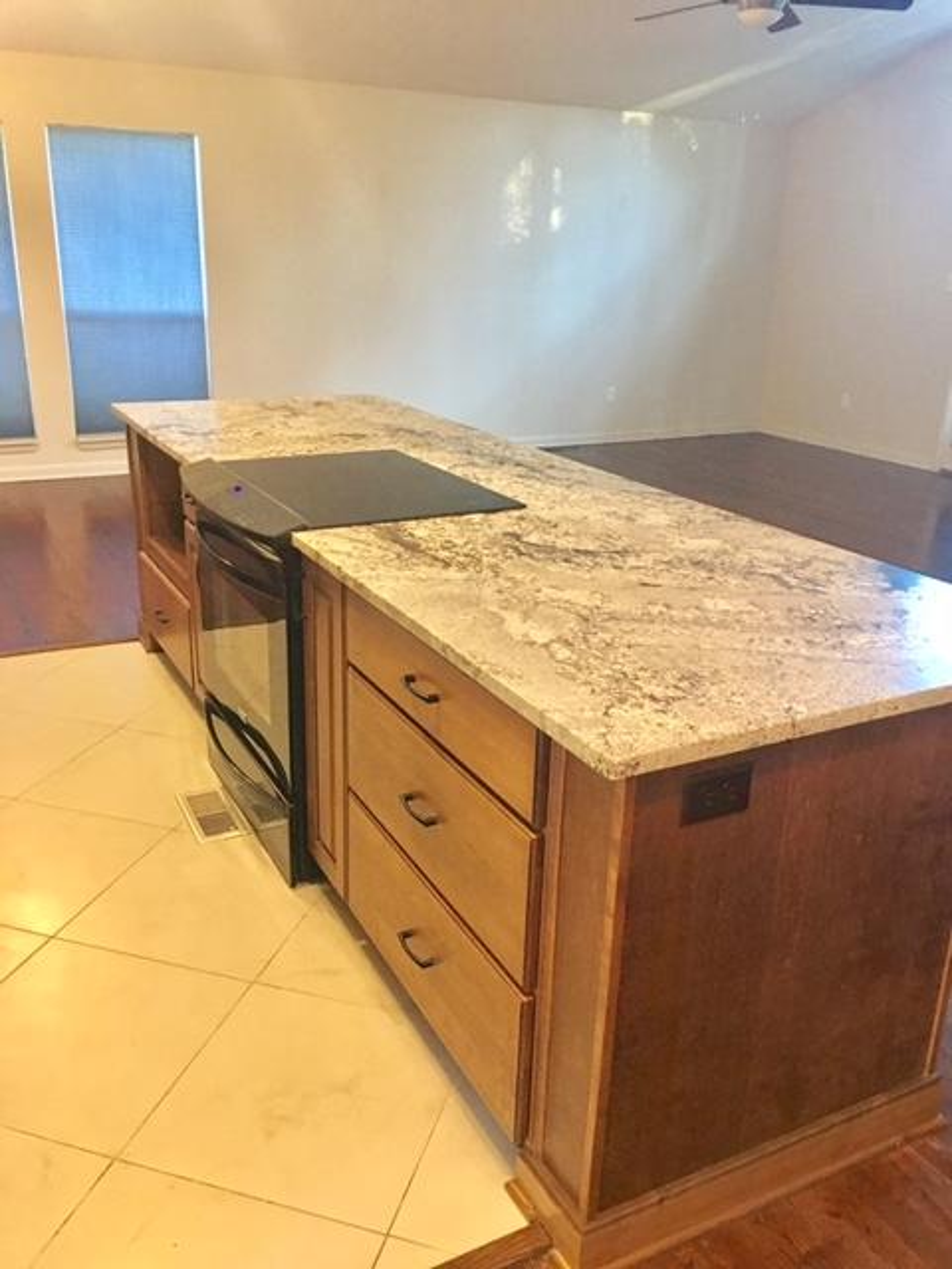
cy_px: 634
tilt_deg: -18.7
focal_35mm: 29
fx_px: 1063
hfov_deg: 48.2
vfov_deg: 61.7
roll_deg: -2.5
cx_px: 476
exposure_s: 1/4
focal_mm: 4.15
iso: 64
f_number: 2.2
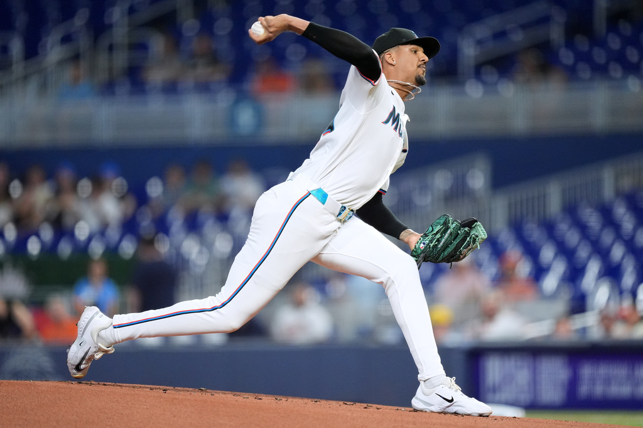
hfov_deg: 5.2
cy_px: 214
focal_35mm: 400
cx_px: 322
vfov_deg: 3.4
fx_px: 7142
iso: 4000
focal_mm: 400
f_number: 2.8
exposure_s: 1/2500
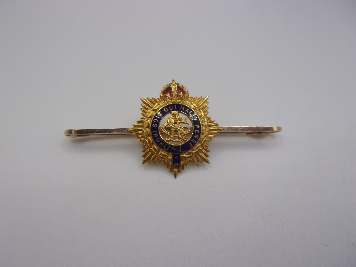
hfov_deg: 63.4
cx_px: 178
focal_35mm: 28
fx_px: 288
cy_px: 134
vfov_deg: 49.7
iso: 80
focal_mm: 5.1
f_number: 3.9
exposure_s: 1/140
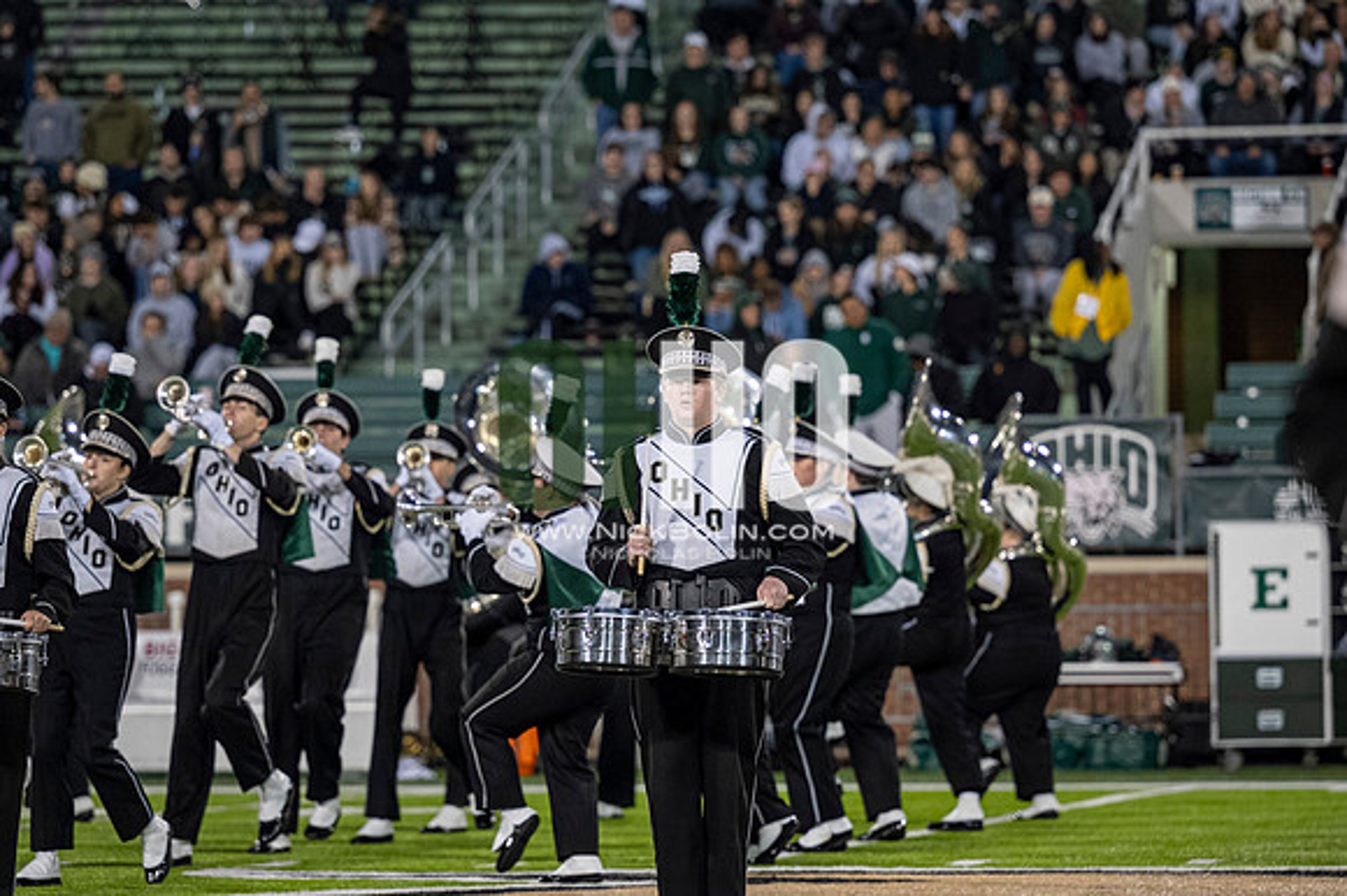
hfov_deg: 9.5
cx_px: 674
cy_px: 448
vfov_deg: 6.3
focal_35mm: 217
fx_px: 8114
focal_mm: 145
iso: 800
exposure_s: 1/500
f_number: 2.8
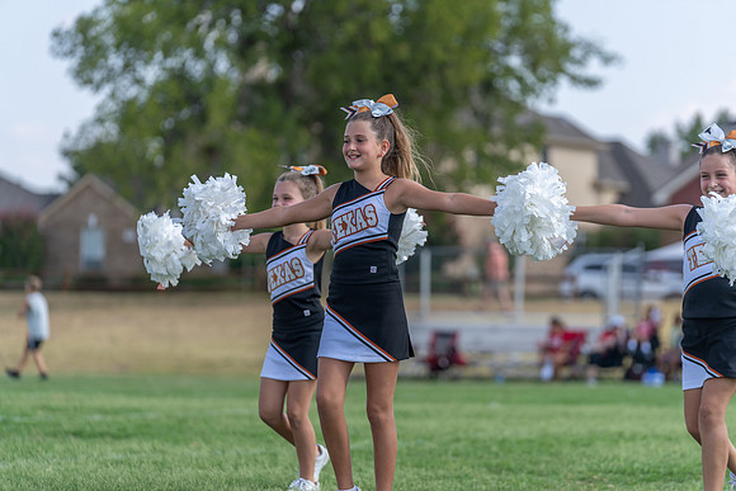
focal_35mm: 178
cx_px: 368
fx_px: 3640
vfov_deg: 7.7
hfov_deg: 11.5
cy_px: 246
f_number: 3.5
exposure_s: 1/1000
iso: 125
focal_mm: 178
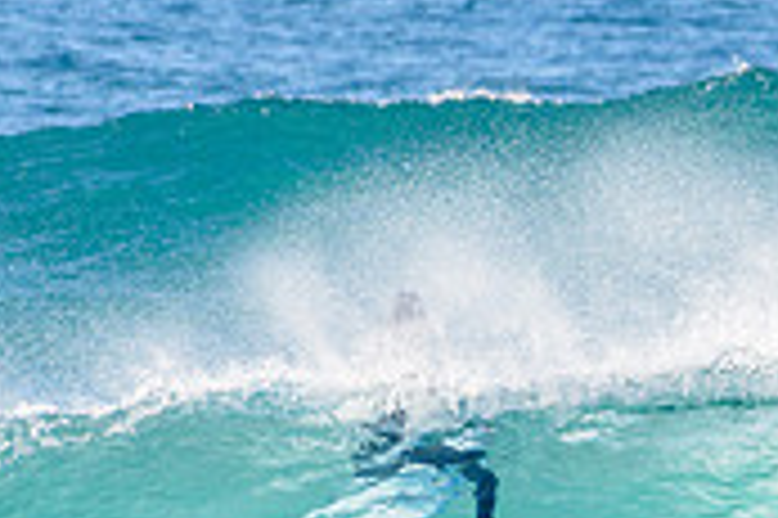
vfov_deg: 0.7
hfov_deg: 1.0
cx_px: 907
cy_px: 784
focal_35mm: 2055
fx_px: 44368
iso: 320
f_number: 5.6
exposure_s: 1/2000
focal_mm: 500
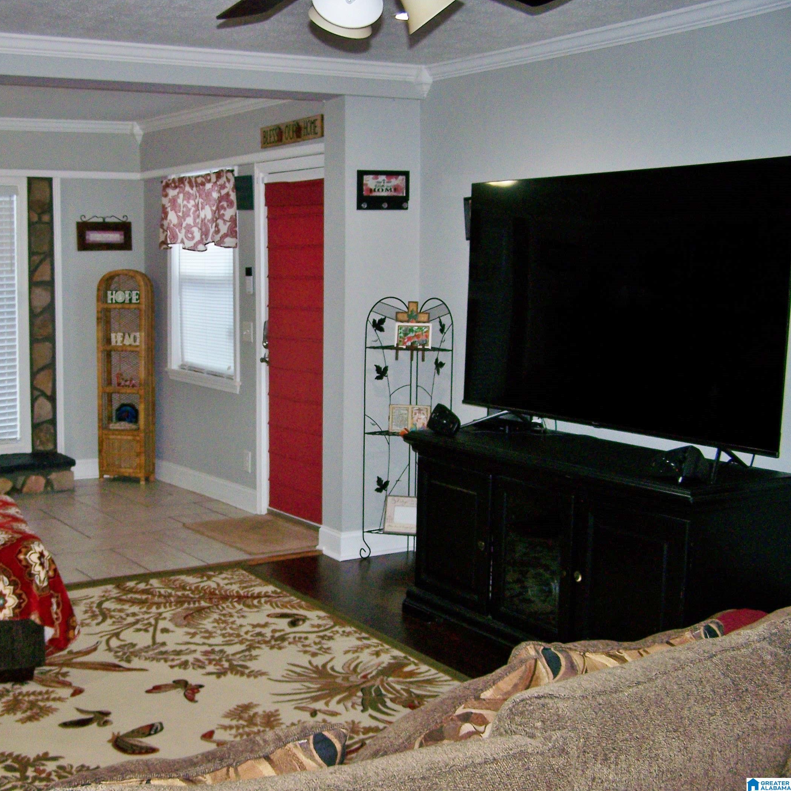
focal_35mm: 45
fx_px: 1163
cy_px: 397
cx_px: 262
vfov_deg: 37.6
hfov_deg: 37.1
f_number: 2.8
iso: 160
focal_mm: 6.3
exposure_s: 1/60
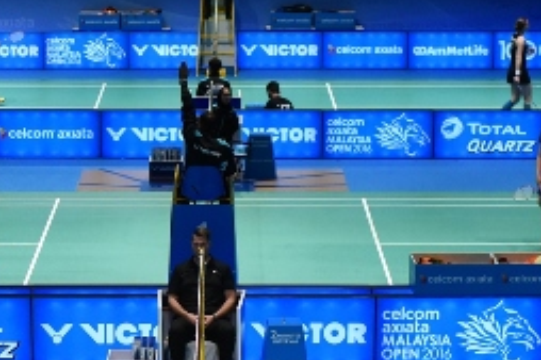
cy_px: 379
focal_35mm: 142
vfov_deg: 9.6
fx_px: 2132
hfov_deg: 14.4
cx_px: 162
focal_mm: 50
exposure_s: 1/1250
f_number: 3.2
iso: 4000
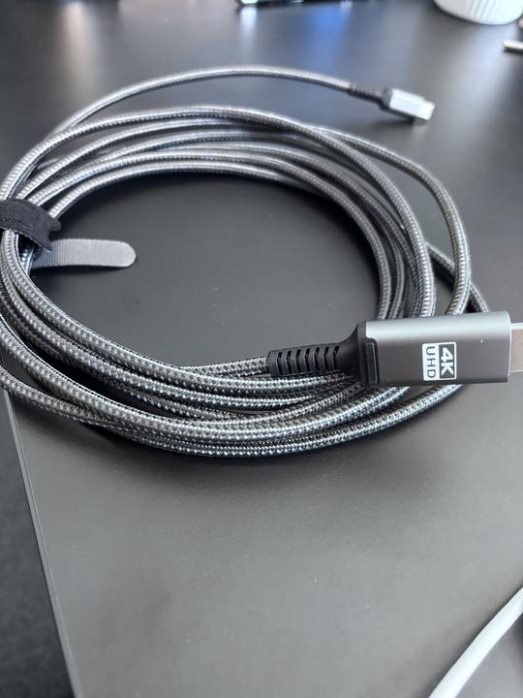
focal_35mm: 26
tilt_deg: -49.8
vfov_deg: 67.3
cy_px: 349
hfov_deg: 53.1
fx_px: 524
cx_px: 262
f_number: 1.6
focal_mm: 5.96
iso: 500
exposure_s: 1/60
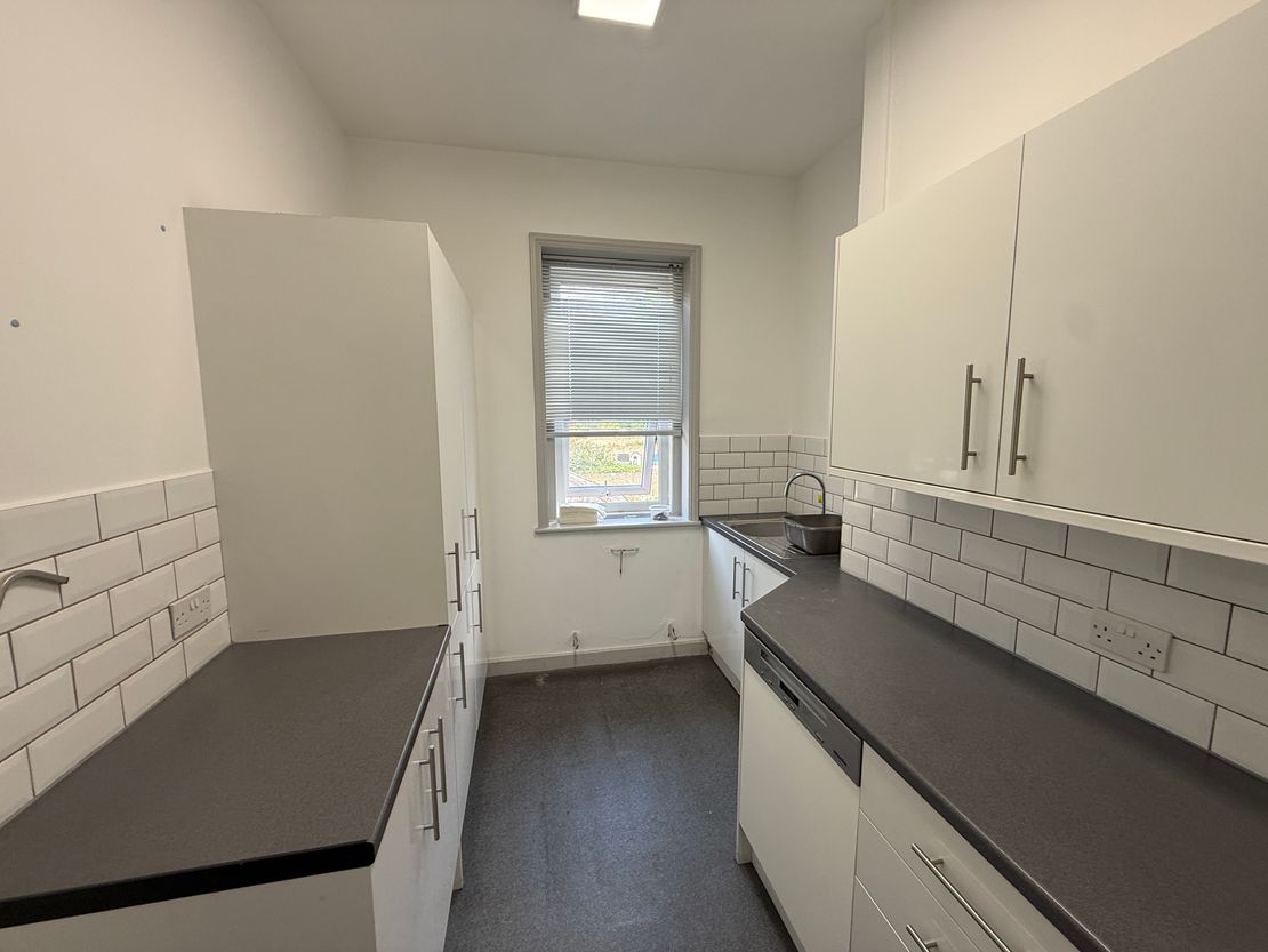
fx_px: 513
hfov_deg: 102.1
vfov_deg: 85.7
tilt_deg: -7.2
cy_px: 476
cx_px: 634
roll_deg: +0.0
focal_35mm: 14
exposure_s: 1/100
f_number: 2.2
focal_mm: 2.22
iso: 100
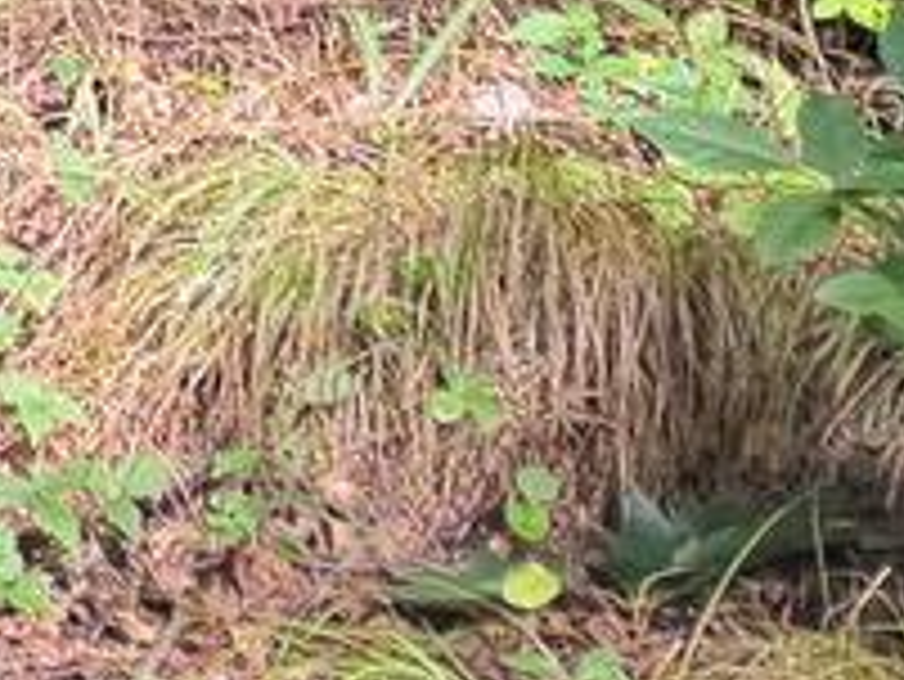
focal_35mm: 172
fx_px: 4494
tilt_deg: +3.0
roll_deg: -0.3
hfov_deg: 9.1
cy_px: -1184
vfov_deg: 7.8
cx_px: -1880
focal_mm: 6.76
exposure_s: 1/280
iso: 80
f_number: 1.78
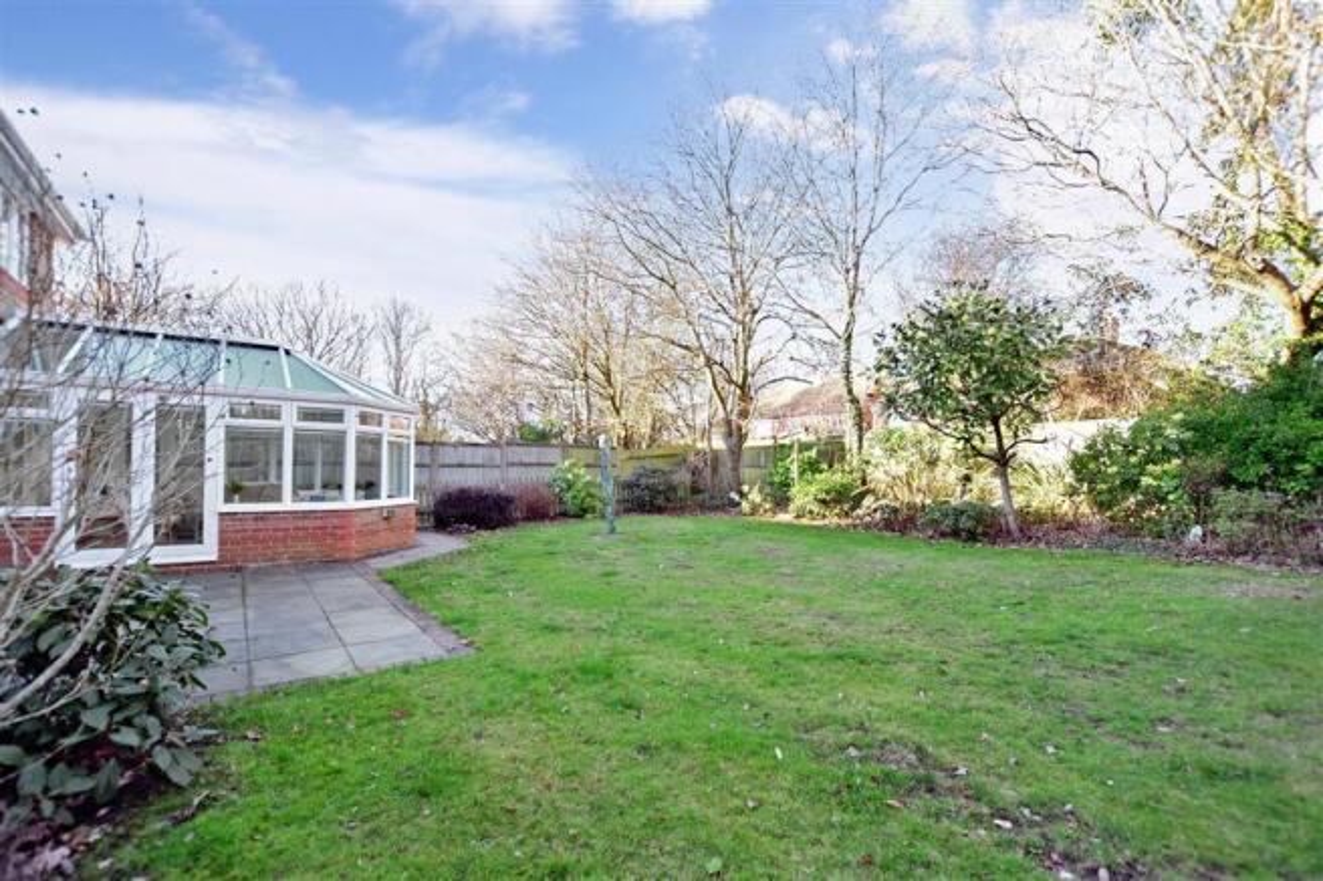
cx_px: 662
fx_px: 551
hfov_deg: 100.4
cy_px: 440
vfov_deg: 77.3
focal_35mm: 15
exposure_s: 1/80
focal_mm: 10
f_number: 4.5
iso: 200
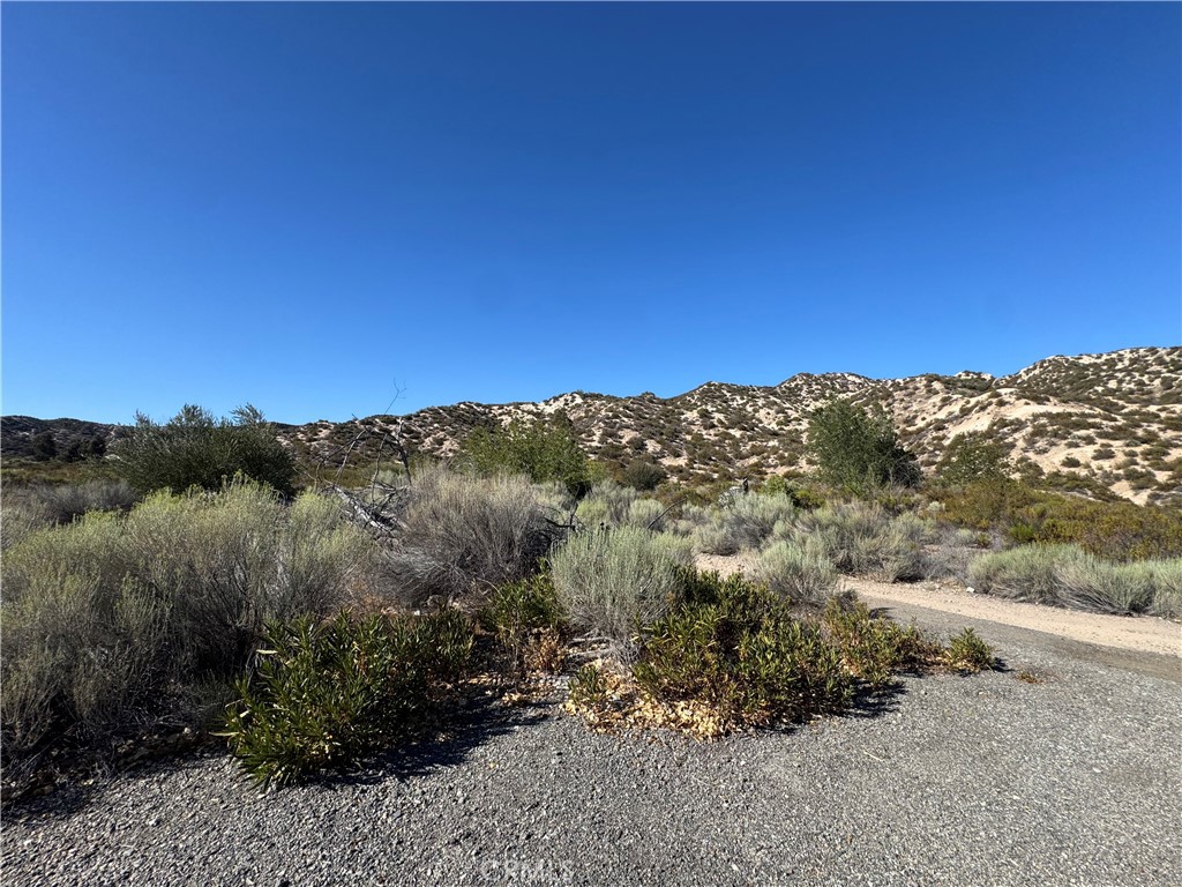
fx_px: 478
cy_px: 444
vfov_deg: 85.7
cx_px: 591
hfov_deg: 102.1
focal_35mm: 14
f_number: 2.2
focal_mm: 2.22
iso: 40
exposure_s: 1/1672
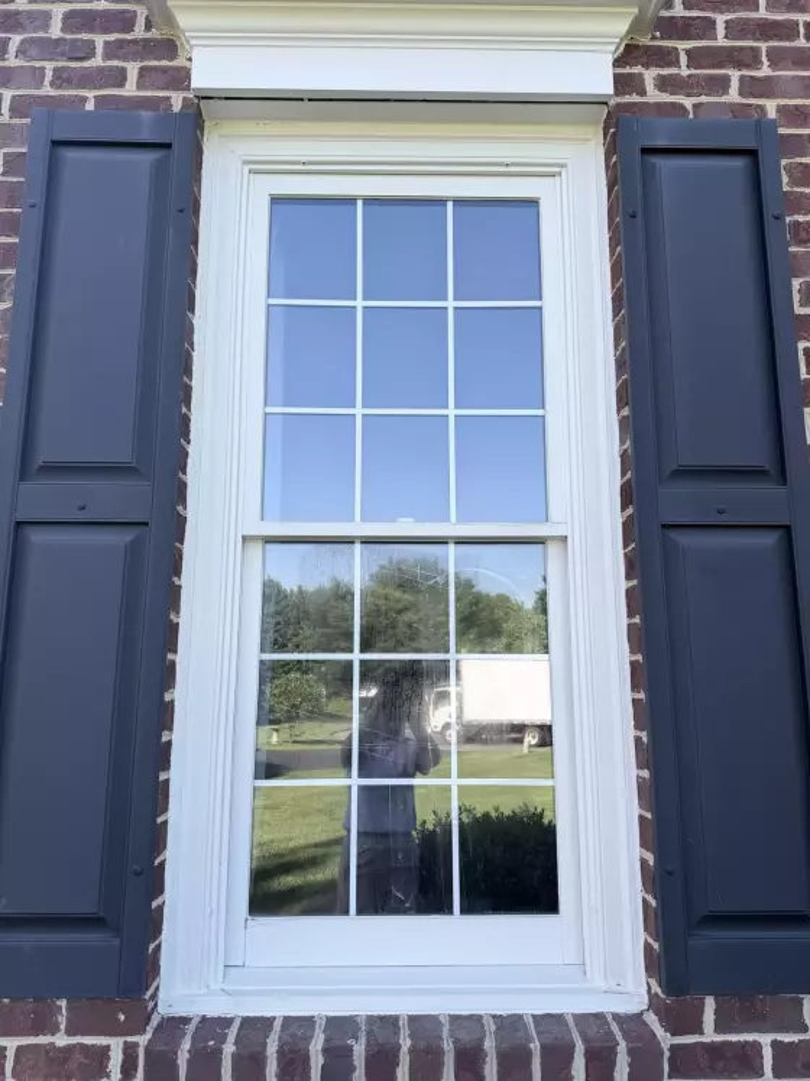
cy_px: 540
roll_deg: -0.1
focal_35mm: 24
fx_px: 749
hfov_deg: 56.8
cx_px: 405
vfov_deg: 71.6
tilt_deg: +10.0
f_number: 1.78
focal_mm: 6.76
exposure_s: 1/805
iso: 80
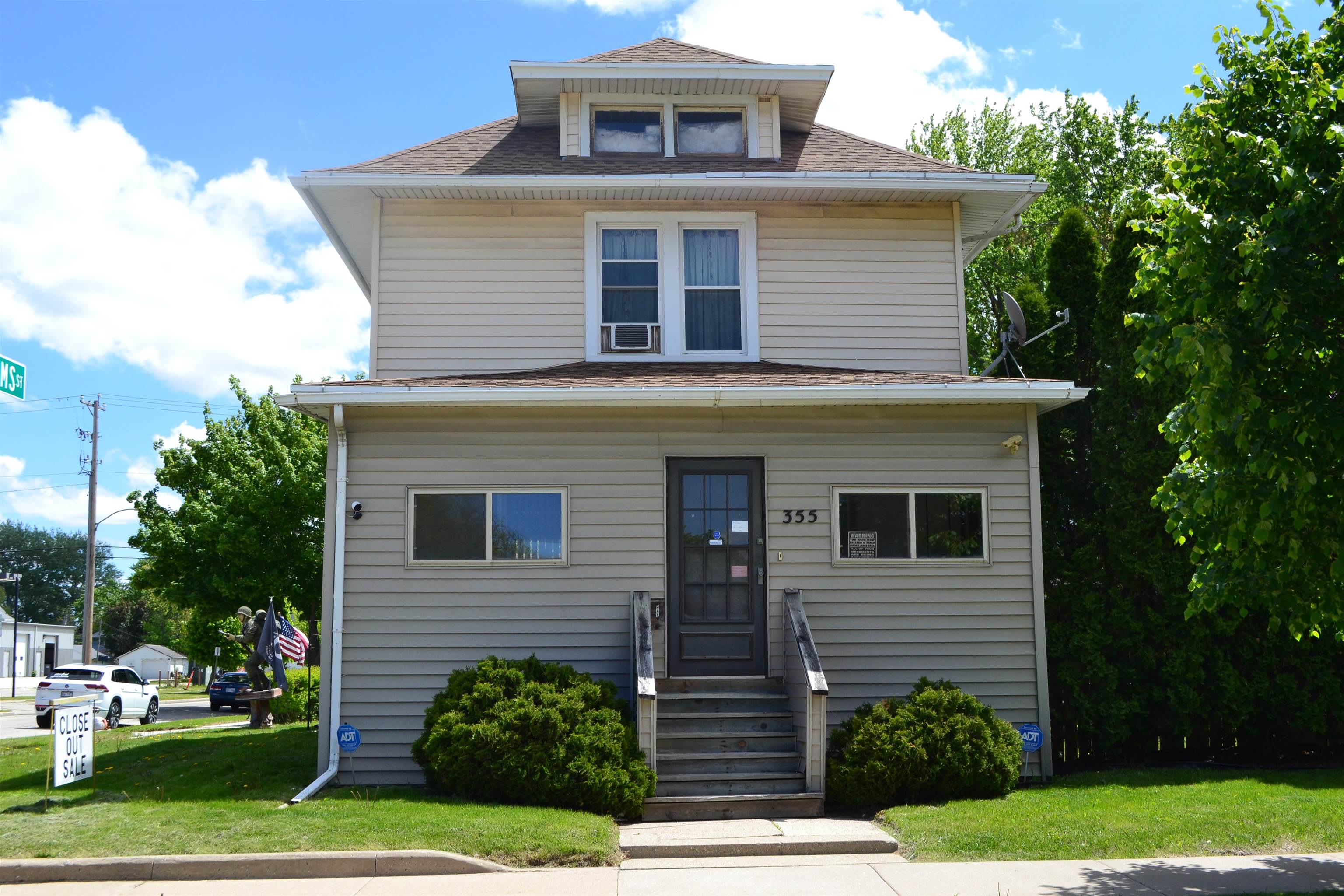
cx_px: 672
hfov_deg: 53.1
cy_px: 448
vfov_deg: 36.9
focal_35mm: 36
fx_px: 1344
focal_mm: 24
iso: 400
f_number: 11
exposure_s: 1/400
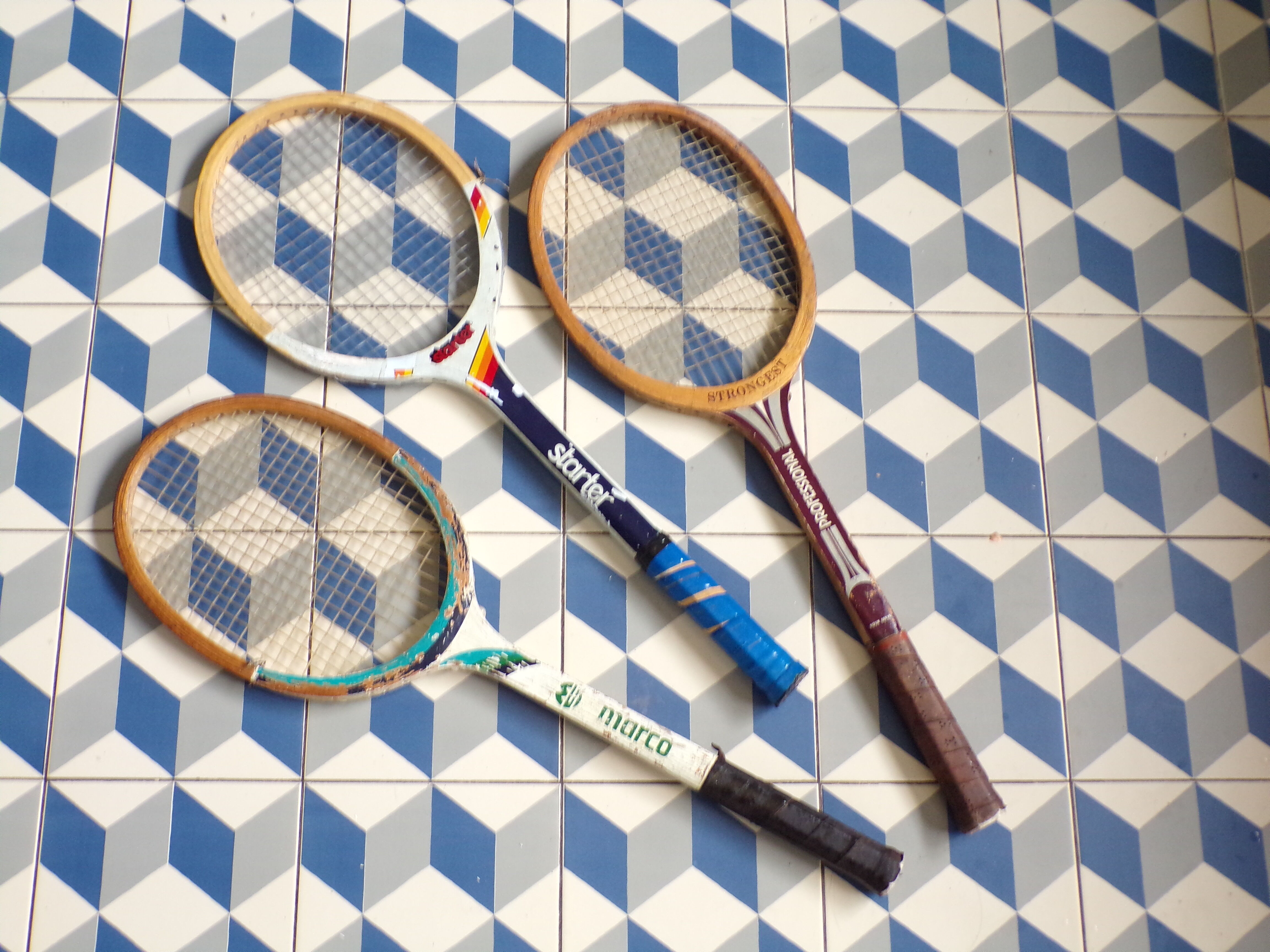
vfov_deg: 38.7
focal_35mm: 37
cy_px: 476
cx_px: 635
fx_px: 1357
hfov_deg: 50.1
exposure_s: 1/26
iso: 200
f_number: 3.3
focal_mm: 6.6
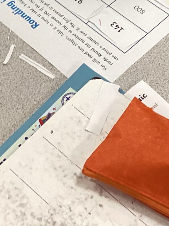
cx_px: 109
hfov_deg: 13.7
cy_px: -85
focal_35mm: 108
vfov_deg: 16.9
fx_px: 703
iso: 160
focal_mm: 3.3
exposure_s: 1/60
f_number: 2.4
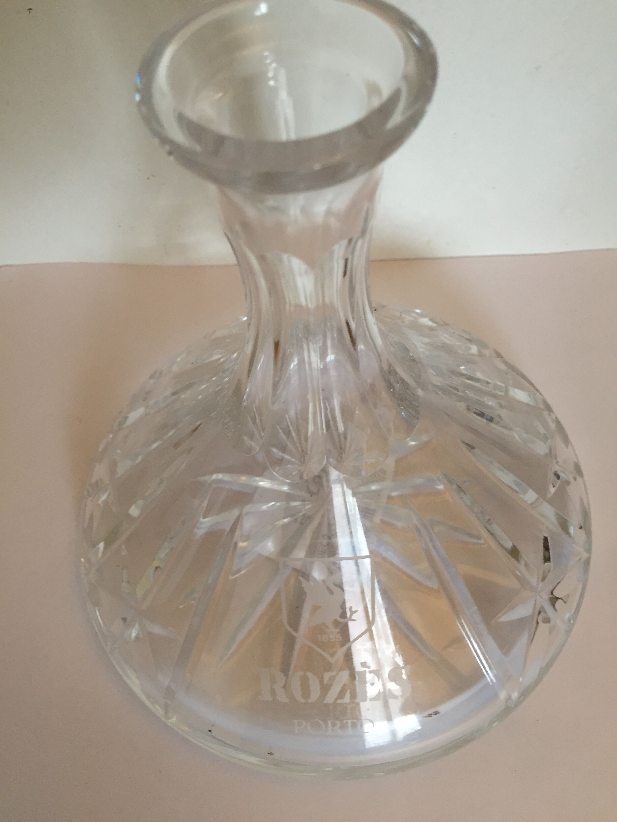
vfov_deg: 61.7
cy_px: 411
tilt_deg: -58.0
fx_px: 689
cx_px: 308
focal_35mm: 29
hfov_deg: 48.2
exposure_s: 1/33
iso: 100
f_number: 2.2
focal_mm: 4.15
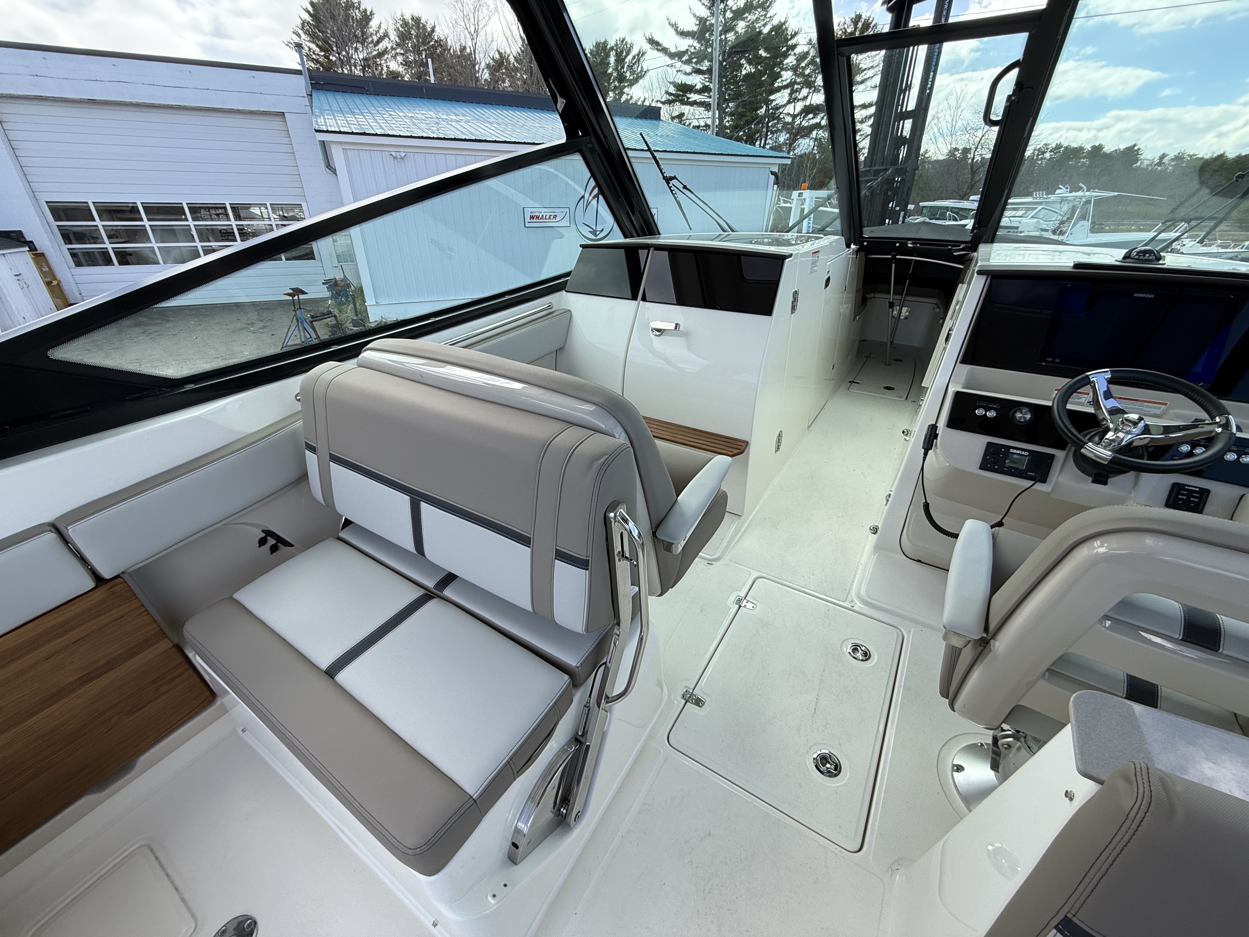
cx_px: 624
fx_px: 505
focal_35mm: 14
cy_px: 468
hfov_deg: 102.1
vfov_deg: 85.7
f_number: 2.2
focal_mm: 2.22
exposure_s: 1/472
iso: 50
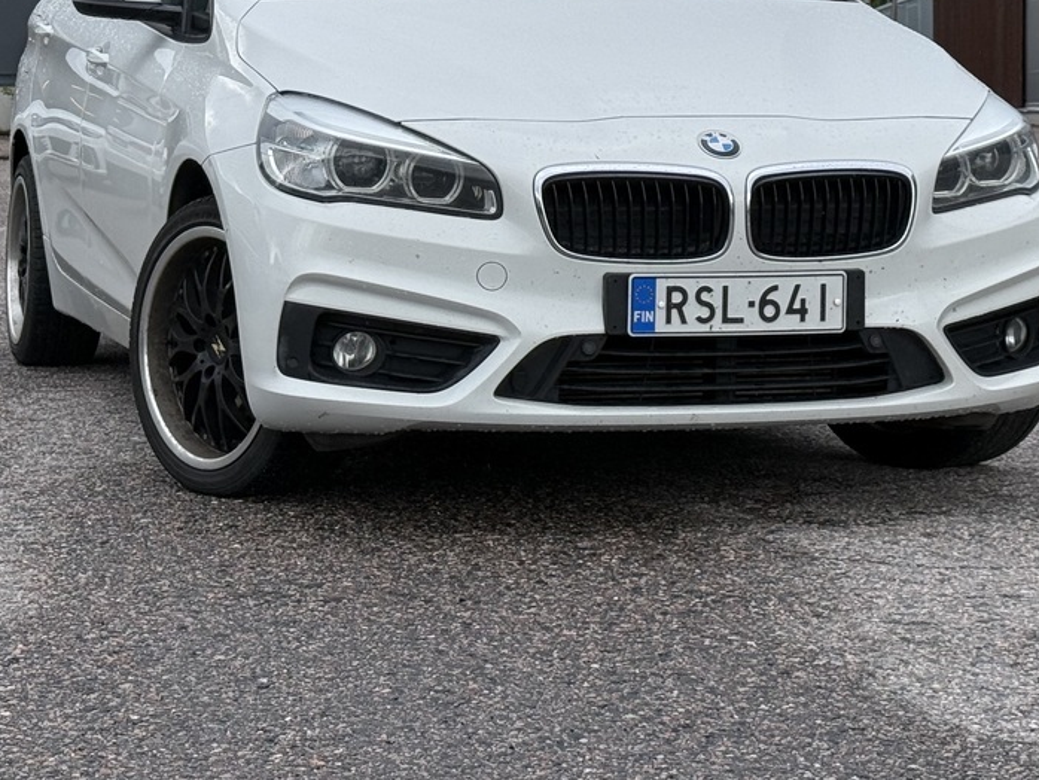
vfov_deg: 14.7
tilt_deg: +2.2
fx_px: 2973
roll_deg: +0.1
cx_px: 475
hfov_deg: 19.8
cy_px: -3
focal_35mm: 99
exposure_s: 1/1242
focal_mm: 6.76
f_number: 1.78
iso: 64
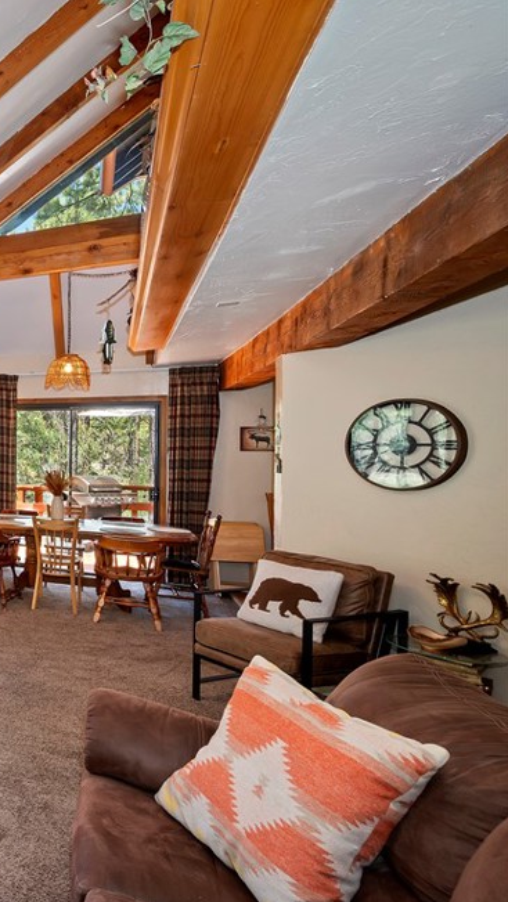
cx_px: -198
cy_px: 448
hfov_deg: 32.3
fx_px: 550
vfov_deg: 78.7
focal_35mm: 23
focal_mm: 14
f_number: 8
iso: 400
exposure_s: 1/20
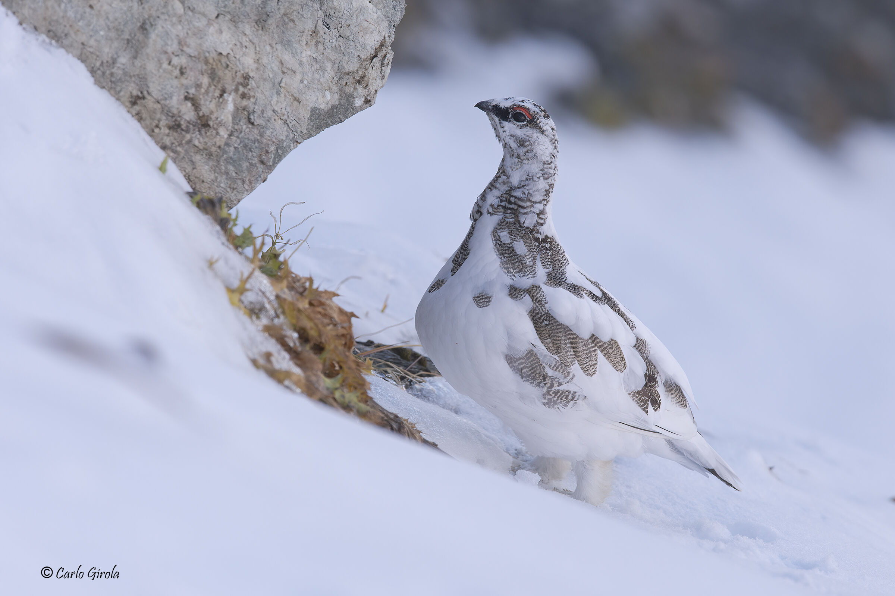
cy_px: 298
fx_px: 21122
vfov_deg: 1.6
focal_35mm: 850
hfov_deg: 2.4
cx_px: 448
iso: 800
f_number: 8
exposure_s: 1/640
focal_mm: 850
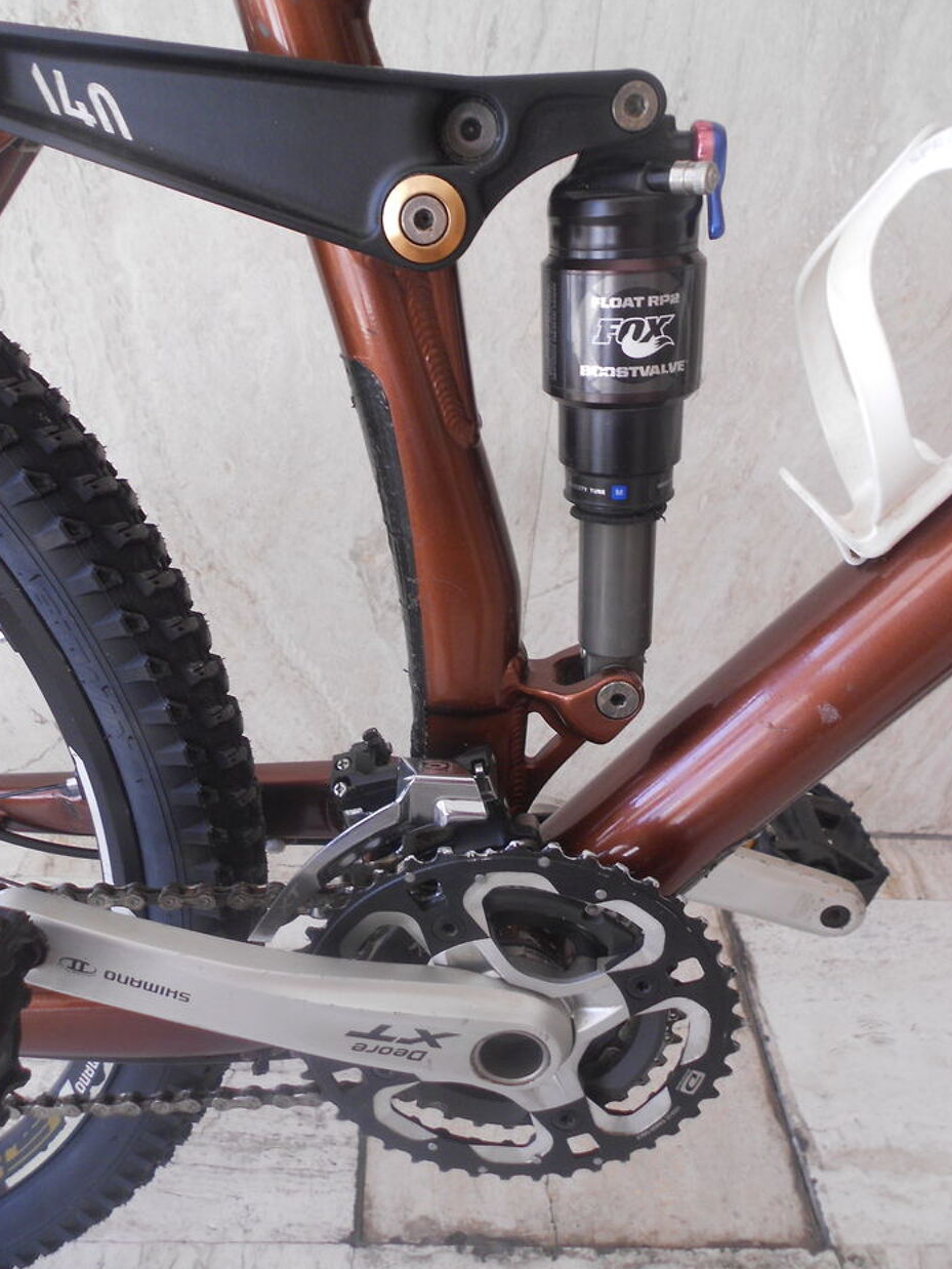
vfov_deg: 63.4
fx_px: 1026
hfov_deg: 49.7
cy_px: 624
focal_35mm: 28
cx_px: 455
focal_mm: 4.6
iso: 80
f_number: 3.2
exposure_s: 1/60
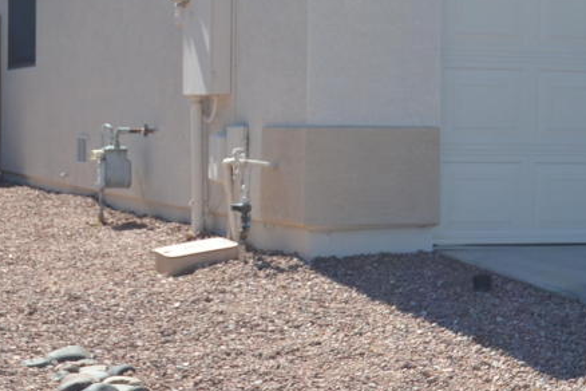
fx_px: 1546
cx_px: 160
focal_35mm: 95
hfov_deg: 21.3
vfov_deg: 14.4
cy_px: 131
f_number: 8
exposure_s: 1/250
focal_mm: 24
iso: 100
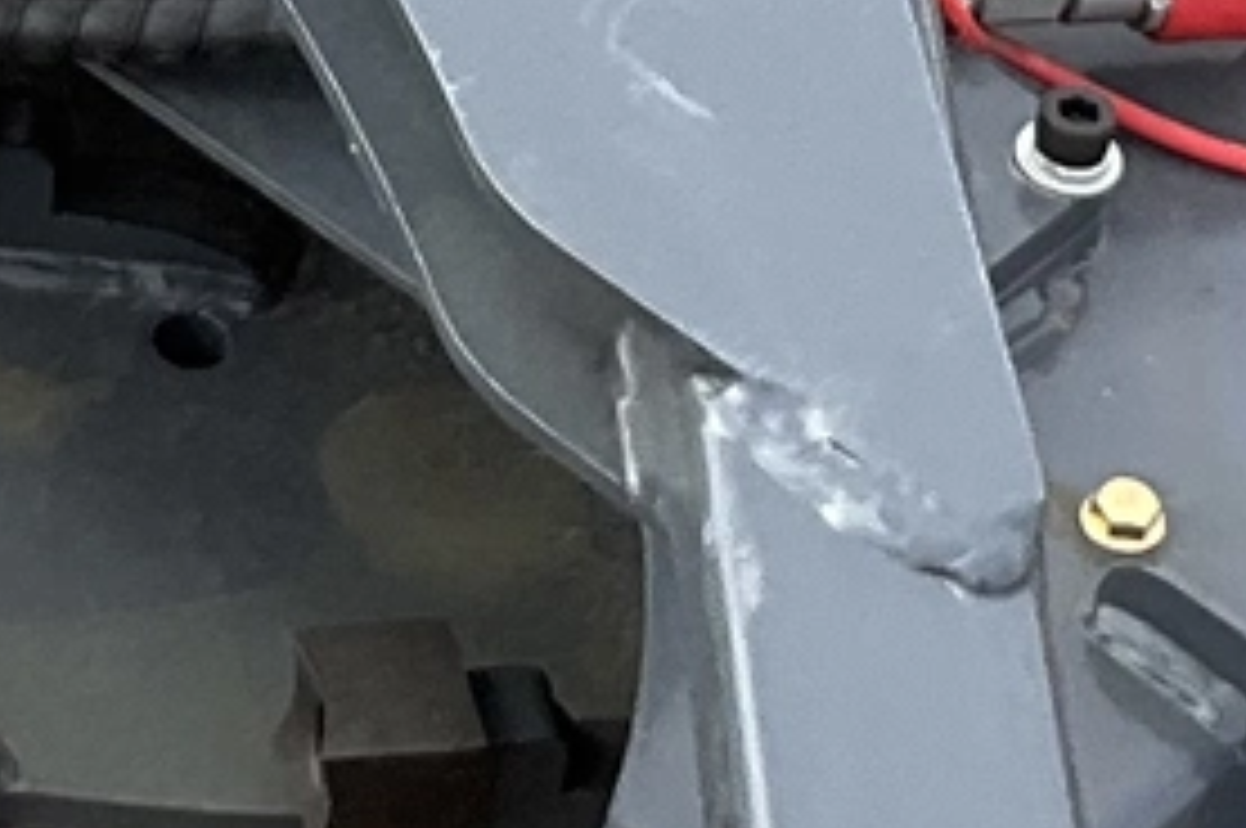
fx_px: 7536
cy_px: -338
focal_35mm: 218
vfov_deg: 6.2
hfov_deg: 9.4
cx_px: 72
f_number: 1.8
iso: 25
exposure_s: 1/540
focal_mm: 3
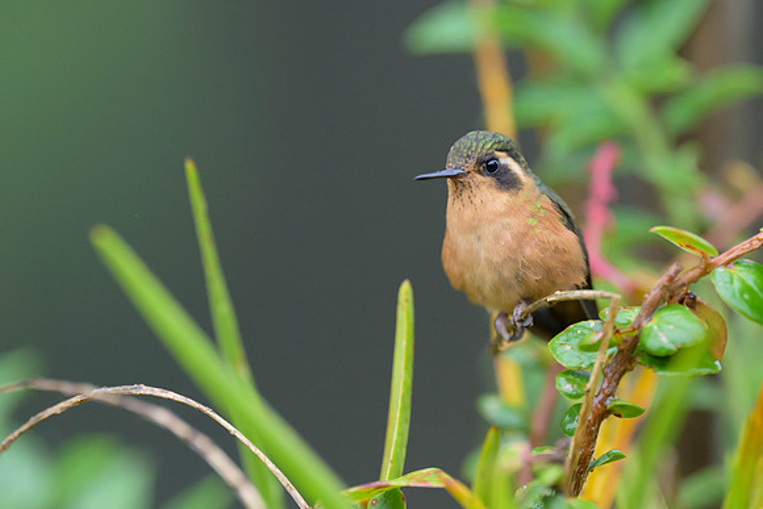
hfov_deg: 3.3
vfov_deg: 2.2
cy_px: 216
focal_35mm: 630
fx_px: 13364
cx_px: 423
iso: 3200
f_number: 3.2
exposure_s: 1/1250
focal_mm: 400
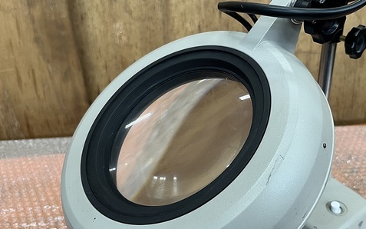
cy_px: 118
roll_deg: -0.3
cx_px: 242
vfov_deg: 34.4
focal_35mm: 37
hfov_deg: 51.8
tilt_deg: -31.3
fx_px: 369
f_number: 1.6
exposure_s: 1/50
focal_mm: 5.1
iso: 125
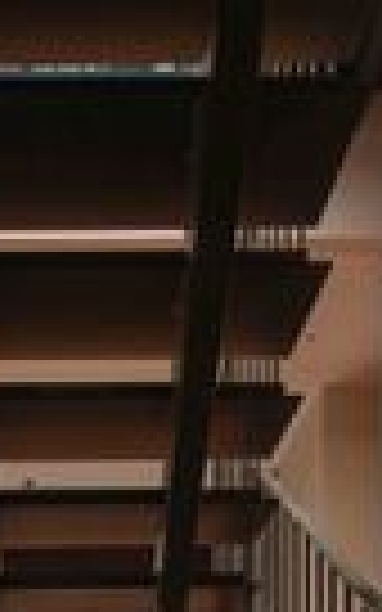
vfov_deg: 28.0
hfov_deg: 22.9
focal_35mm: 55
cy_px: 860
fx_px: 916
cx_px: 25
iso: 100
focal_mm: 17
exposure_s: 1/10
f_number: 11
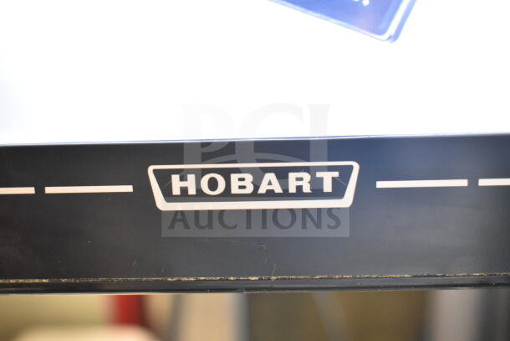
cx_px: 255
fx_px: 680
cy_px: 170
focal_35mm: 48
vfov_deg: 28.1
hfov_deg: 41.1
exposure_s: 1/50
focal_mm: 32
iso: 5600
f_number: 4.5
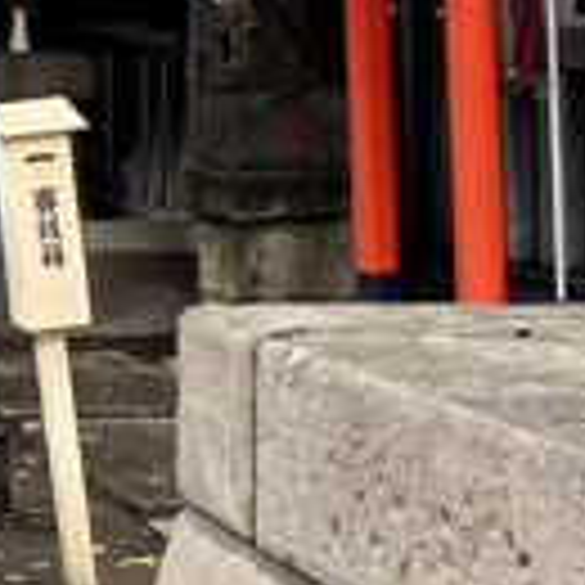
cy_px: -88
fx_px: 2371
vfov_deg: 13.7
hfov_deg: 12.5
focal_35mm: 124
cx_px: -544
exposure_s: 1/121
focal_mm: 5.96
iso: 50
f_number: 1.6
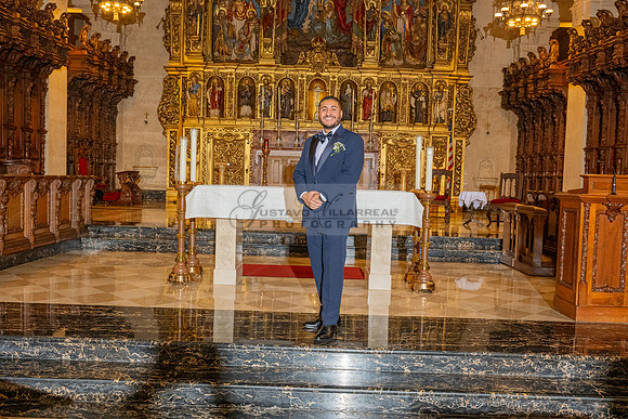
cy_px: 210
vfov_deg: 40.0
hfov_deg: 57.2
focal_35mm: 33
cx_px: 314
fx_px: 576
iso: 2000
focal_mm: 33
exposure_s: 1/200
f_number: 6.3
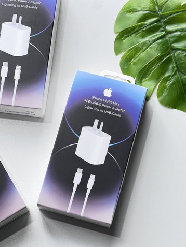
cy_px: 134
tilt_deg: -75.9
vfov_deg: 22.7
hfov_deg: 17.2
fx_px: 616
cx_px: 92
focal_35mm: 86
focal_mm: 9
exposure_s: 1/60
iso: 200
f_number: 2.8
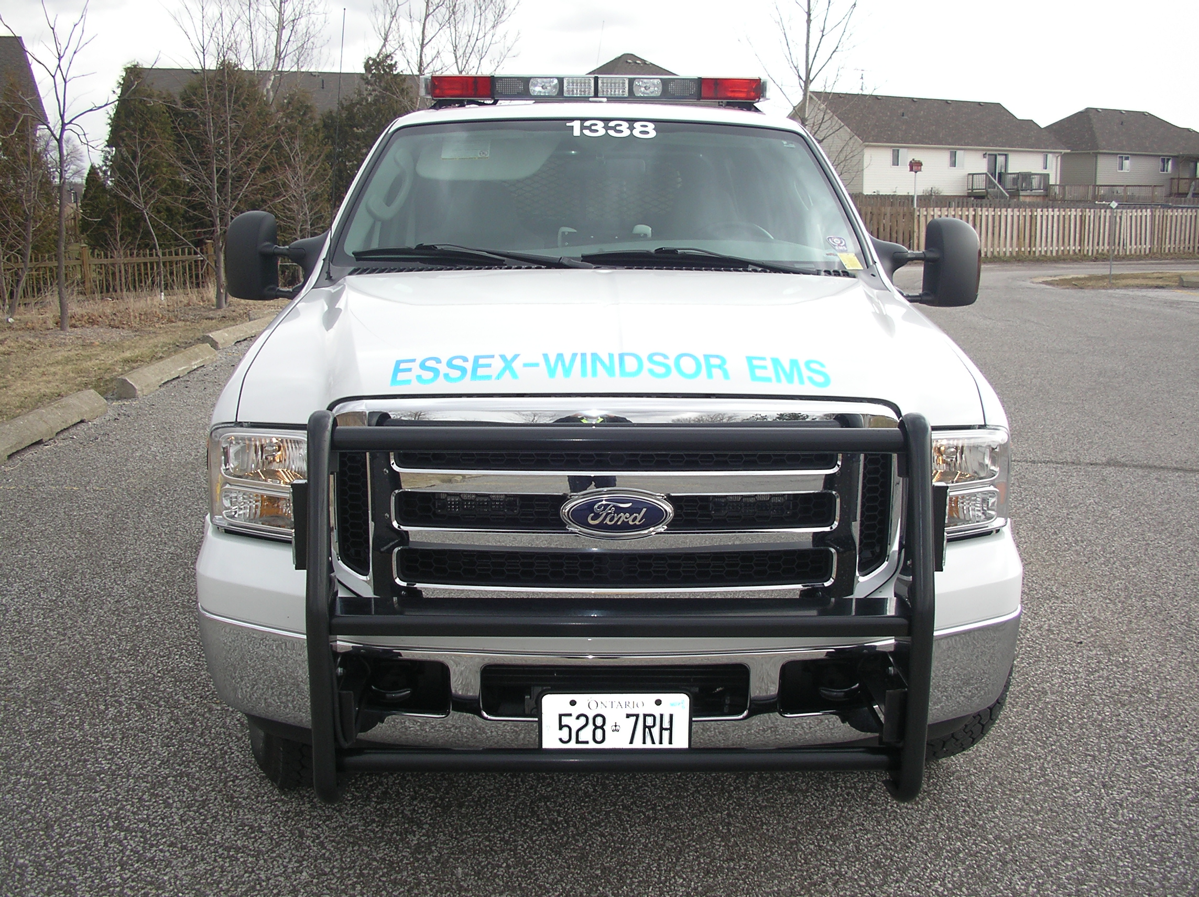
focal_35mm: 37
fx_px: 1281
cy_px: 448
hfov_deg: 50.2
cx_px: 600
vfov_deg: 38.6
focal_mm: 5.7
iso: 50
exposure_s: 1/320
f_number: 2.8
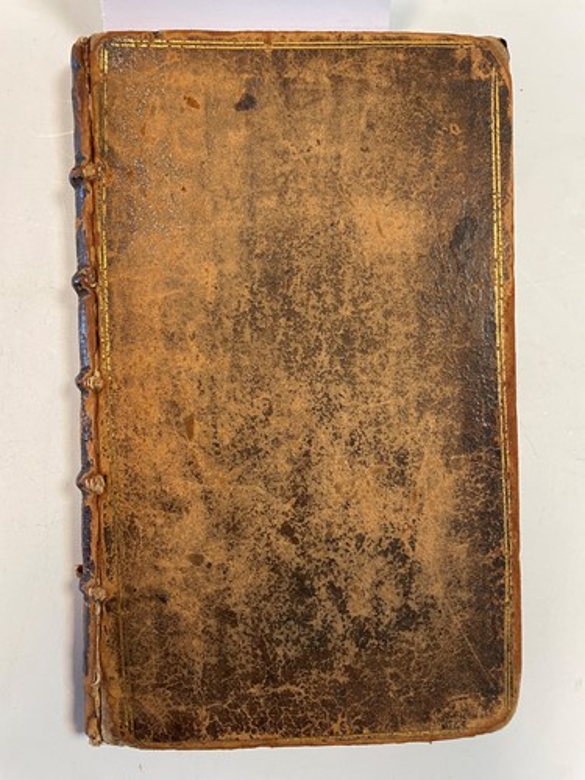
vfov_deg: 67.3
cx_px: 292
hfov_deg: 53.1
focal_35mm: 26
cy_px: 390
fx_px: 586
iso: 64
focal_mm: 4.2
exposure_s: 1/50
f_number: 1.6
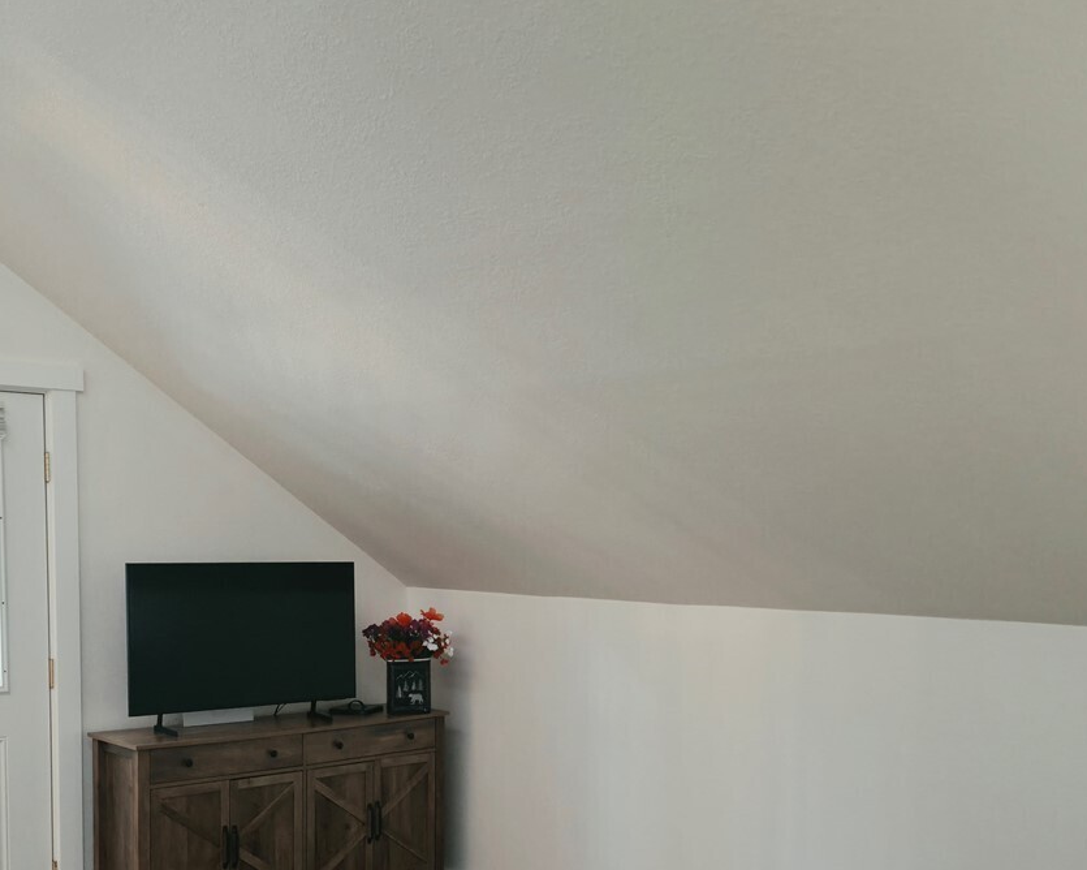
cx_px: 500
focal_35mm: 43
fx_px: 1383
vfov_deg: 34.3
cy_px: 630
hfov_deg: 42.9
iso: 200
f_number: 1.7
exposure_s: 1/71.4
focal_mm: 6.3
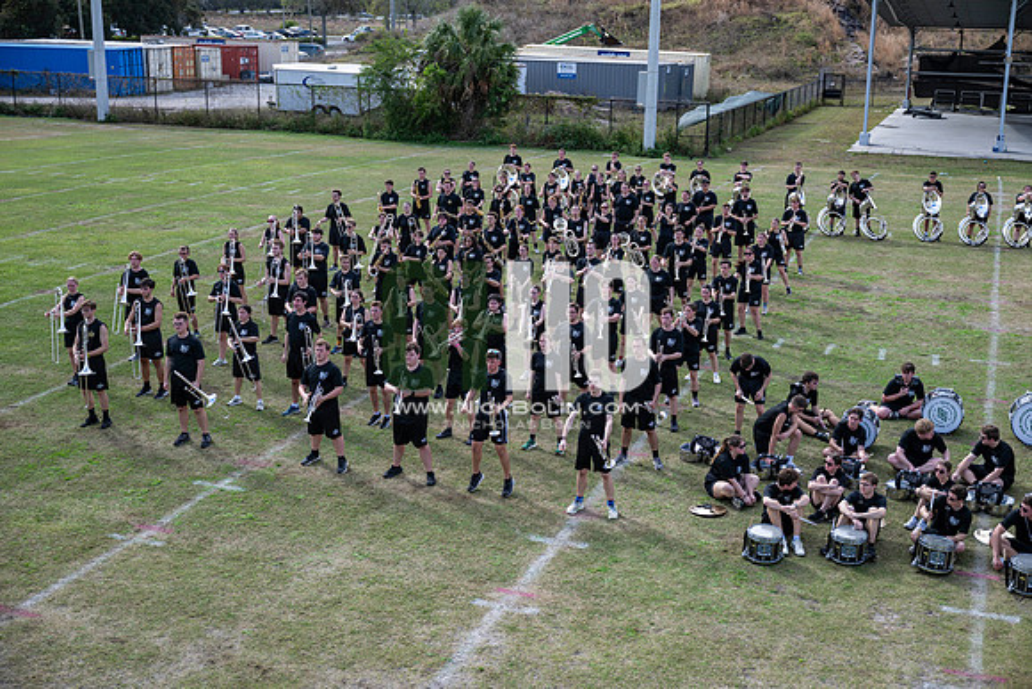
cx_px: 516
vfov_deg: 31.2
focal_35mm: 43
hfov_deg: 45.4
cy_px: 344
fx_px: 1233
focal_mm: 43
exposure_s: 1/1250
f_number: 2.8
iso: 125
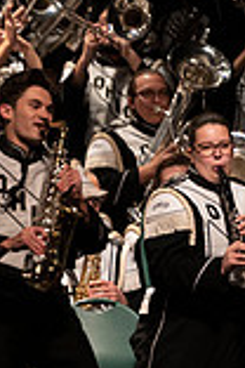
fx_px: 7584
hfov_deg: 1.8
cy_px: 231
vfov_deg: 2.8
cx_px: -391
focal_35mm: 743
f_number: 2.8
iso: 2500
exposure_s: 1/500
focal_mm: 200
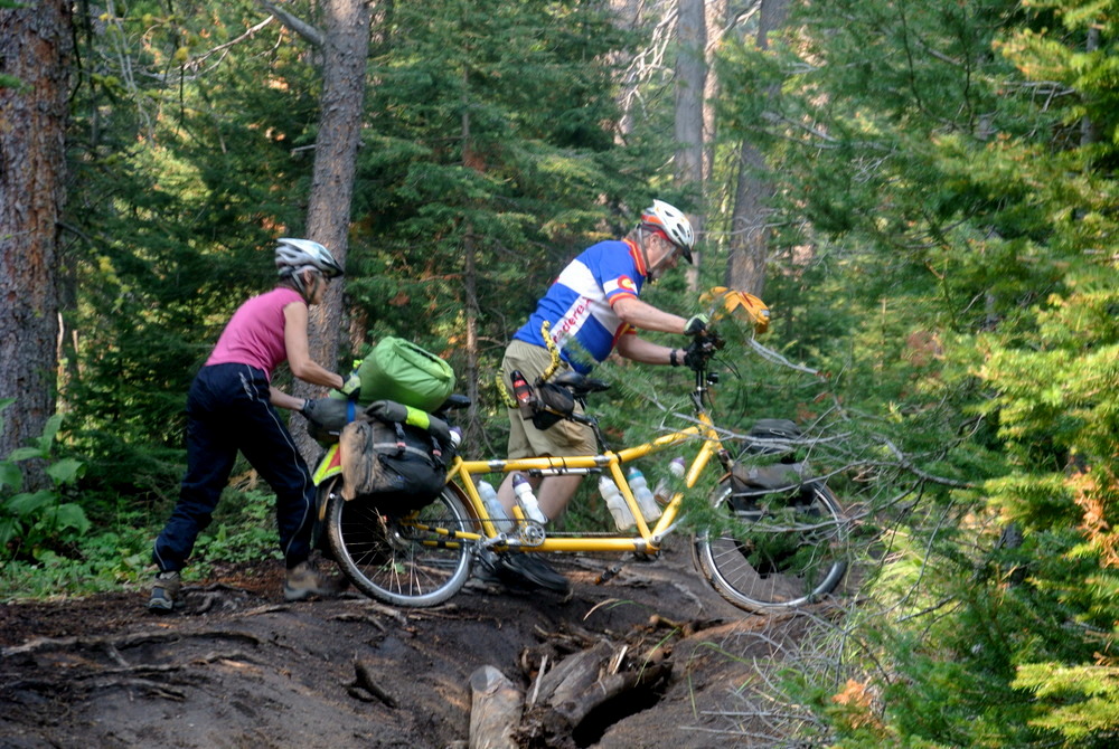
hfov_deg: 12.4
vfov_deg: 8.3
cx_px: 560
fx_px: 5167
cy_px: 374
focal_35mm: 166
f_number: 4.5
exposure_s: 1/80
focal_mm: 61.6
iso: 200
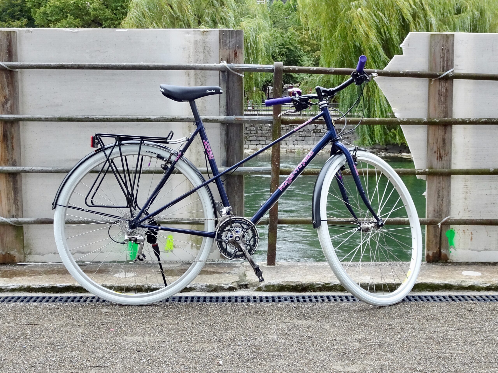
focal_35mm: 41
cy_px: 186
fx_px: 590
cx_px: 249
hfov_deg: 45.8
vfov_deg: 35.1
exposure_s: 1/50
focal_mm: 7.05
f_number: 4
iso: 100
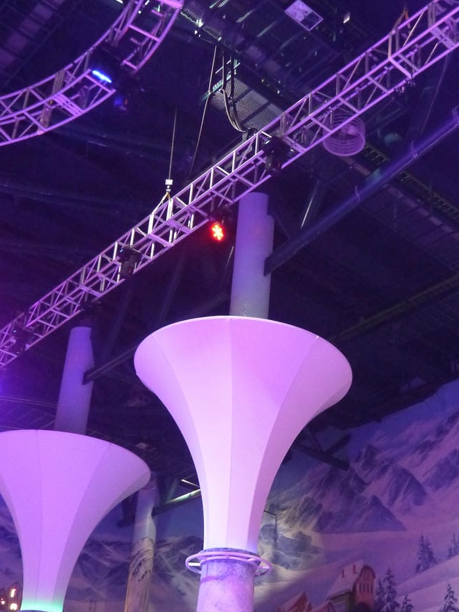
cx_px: 358
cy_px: 459
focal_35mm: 51
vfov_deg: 36.6
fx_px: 901
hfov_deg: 28.1
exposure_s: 1/60
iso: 1600
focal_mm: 14
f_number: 3.5
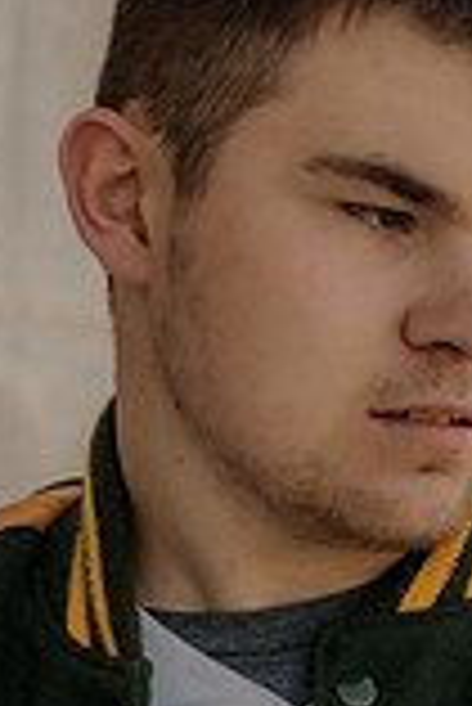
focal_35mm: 215
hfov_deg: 6.4
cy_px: 845
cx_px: 427
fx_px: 4219
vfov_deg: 9.4
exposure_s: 1/4000
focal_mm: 50
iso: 400
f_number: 1.4
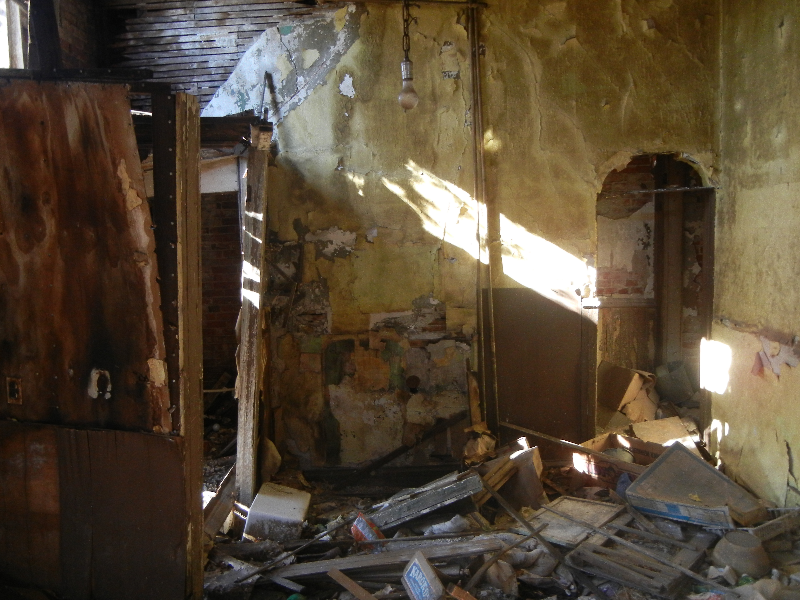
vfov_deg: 46.8
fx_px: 693
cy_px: 300
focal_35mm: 30
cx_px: 400
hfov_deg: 60.0
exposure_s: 1/26.4
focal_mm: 5.4
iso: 400
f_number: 3.5
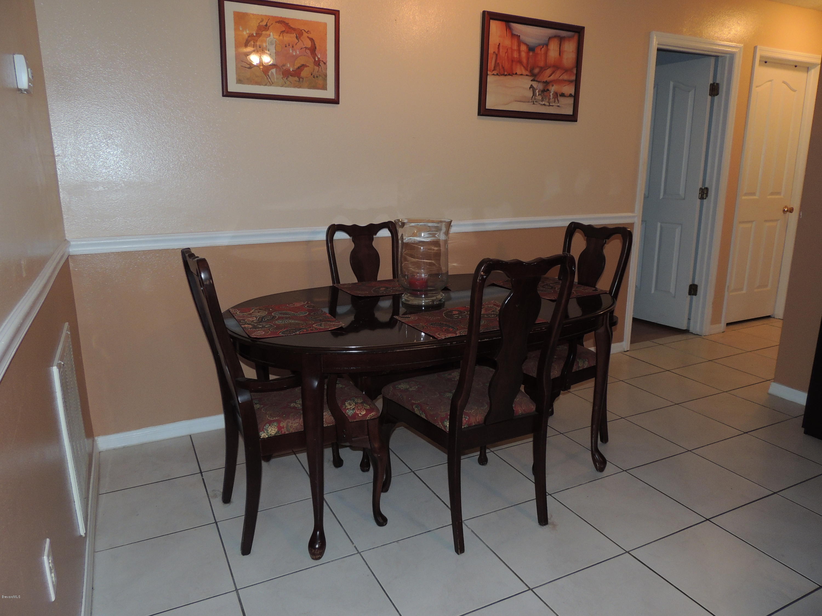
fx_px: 570
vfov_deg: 56.8
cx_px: 411
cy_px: 308
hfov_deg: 71.6
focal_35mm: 24
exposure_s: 1/30
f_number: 3
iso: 200
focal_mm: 4.3
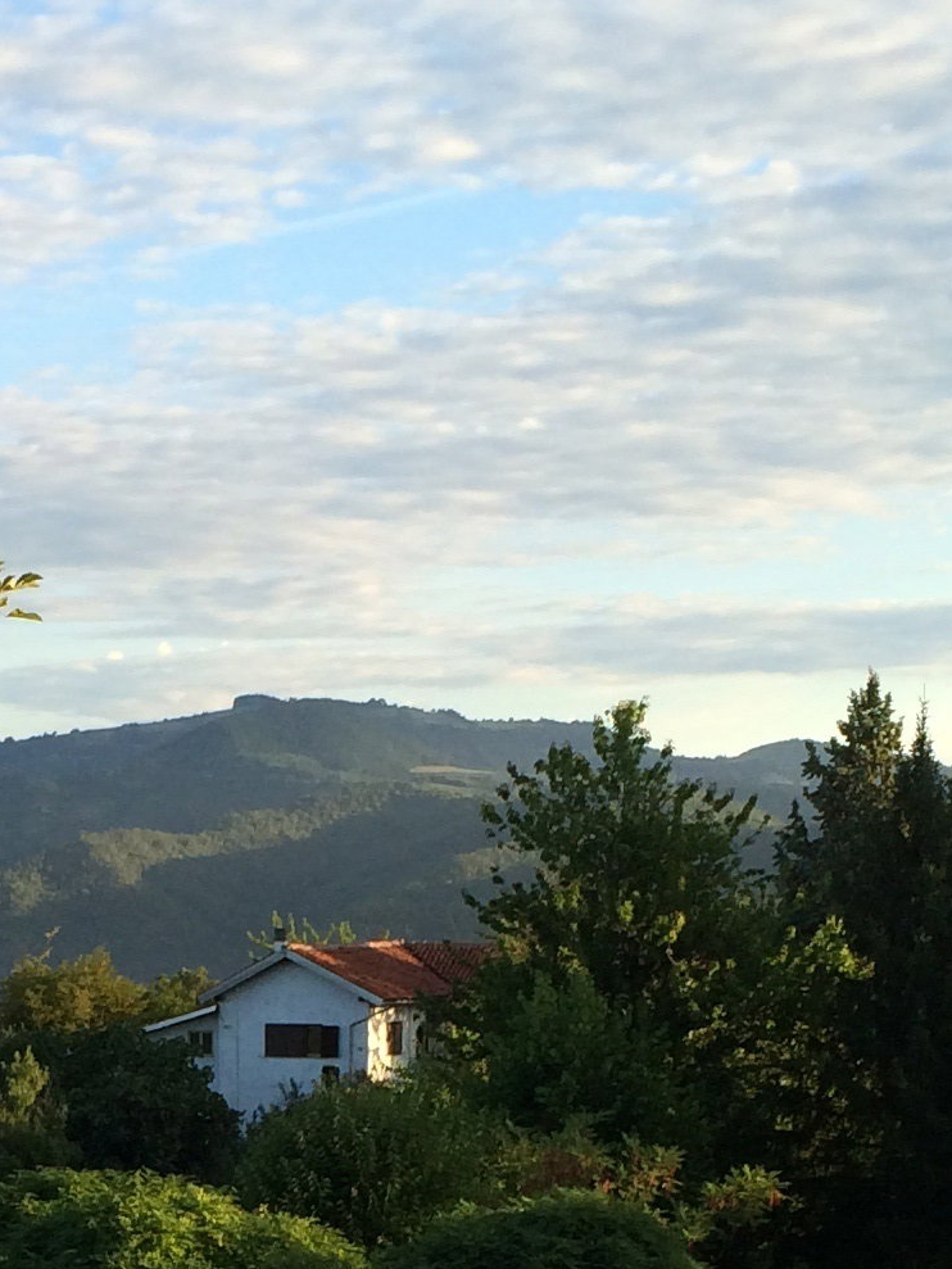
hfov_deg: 14.8
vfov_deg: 18.8
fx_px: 3629
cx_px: 95
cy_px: 1488
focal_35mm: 99
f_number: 2.2
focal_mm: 4.12
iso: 32
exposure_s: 1/641
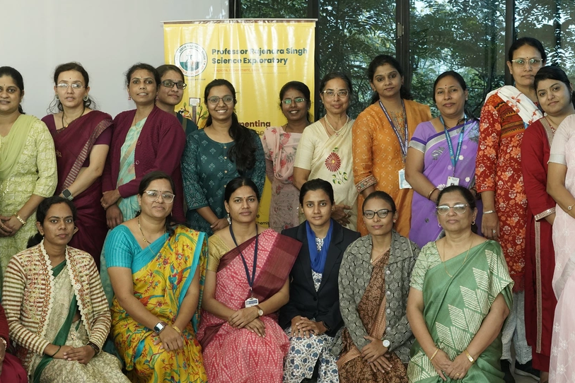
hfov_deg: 31.9
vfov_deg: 21.6
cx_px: 253
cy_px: 200
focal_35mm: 63
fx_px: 1006
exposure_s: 1/125
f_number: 8
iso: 3200
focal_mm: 50
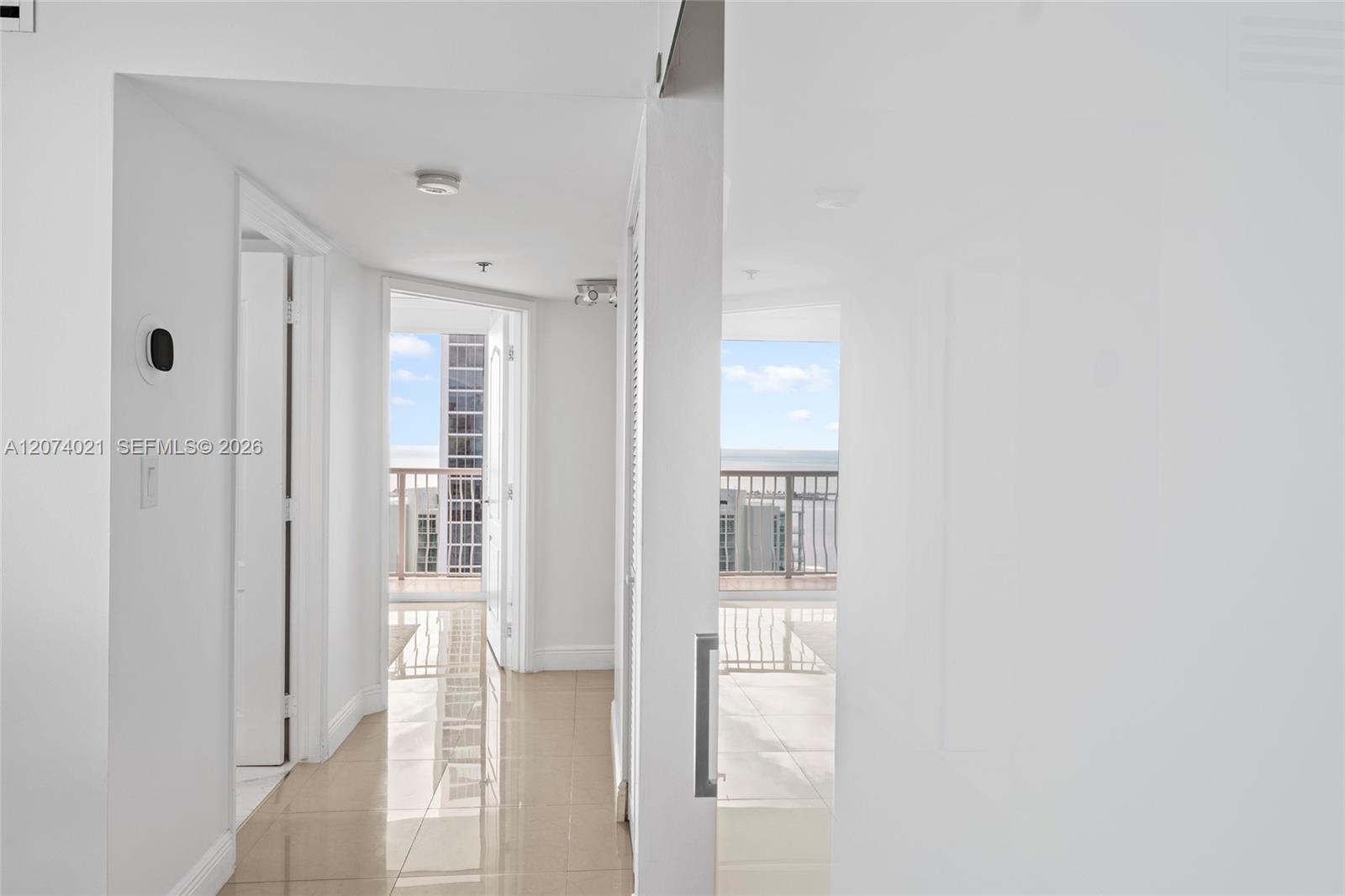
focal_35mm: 24
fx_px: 896
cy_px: 448
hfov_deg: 73.8
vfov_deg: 53.1
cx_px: 672
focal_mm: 24
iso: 64
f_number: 8
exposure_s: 1/5
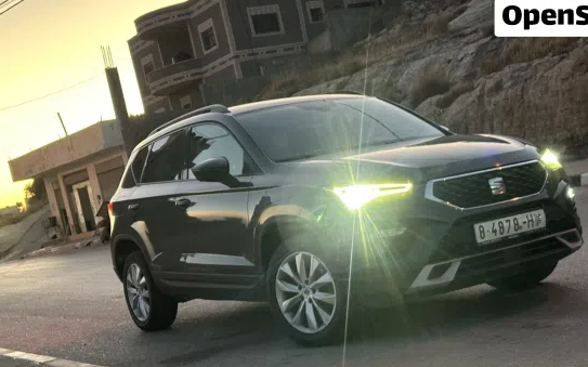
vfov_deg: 21.6
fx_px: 961
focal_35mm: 60
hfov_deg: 34.0
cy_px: 193
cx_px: 331
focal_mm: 6.86
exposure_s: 1/34
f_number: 1.78
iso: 500
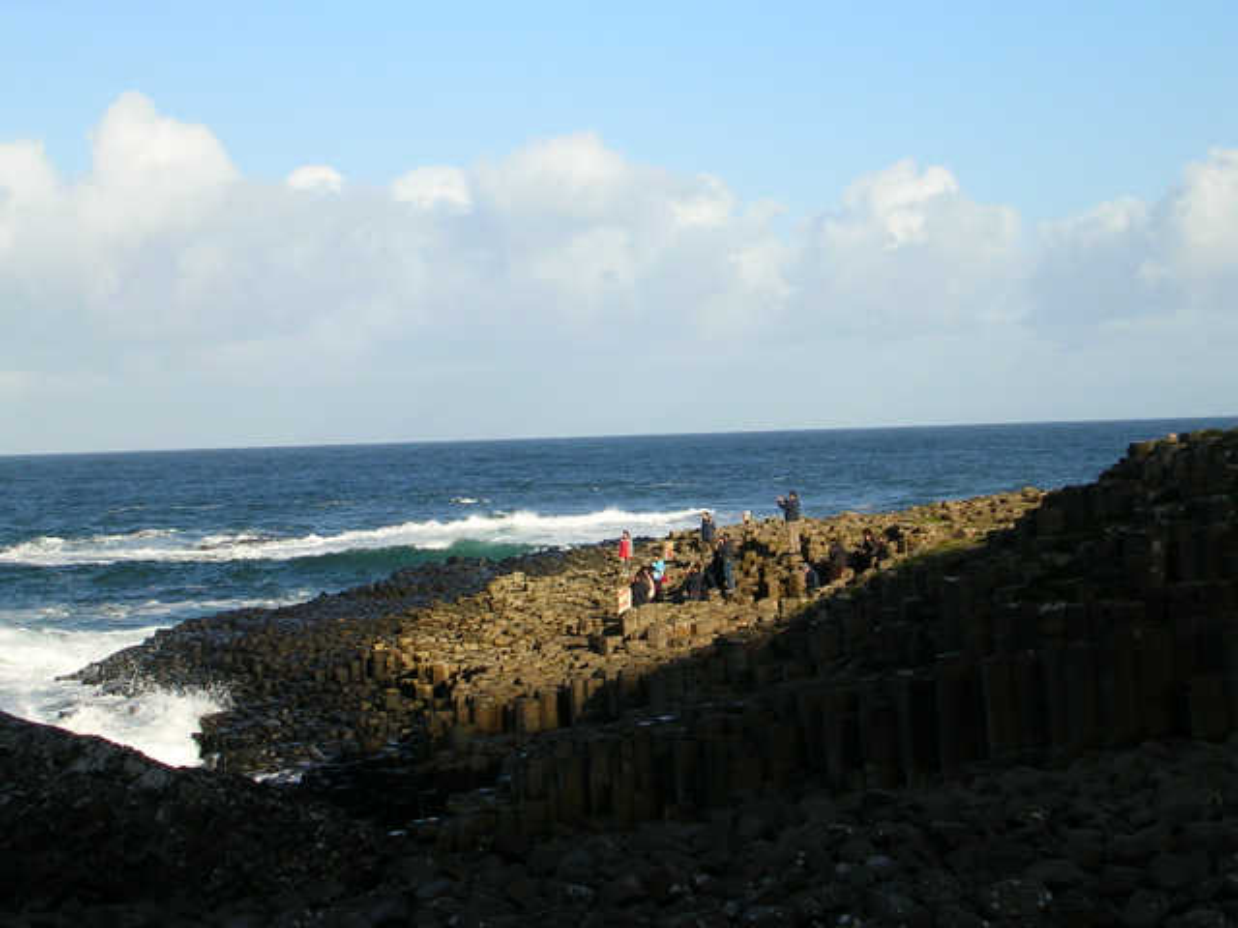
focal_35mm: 86
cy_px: 464
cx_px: 619
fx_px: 3076
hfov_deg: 22.8
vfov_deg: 17.2
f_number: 4.1
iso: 50
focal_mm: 13
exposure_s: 1/520
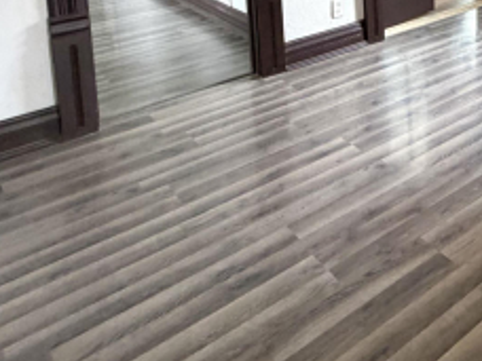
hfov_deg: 38.3
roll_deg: +1.0
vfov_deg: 28.9
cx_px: 525
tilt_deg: -5.7
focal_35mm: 41
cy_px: -103
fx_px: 571
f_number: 2.2
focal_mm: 2.22
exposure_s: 1/60
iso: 320
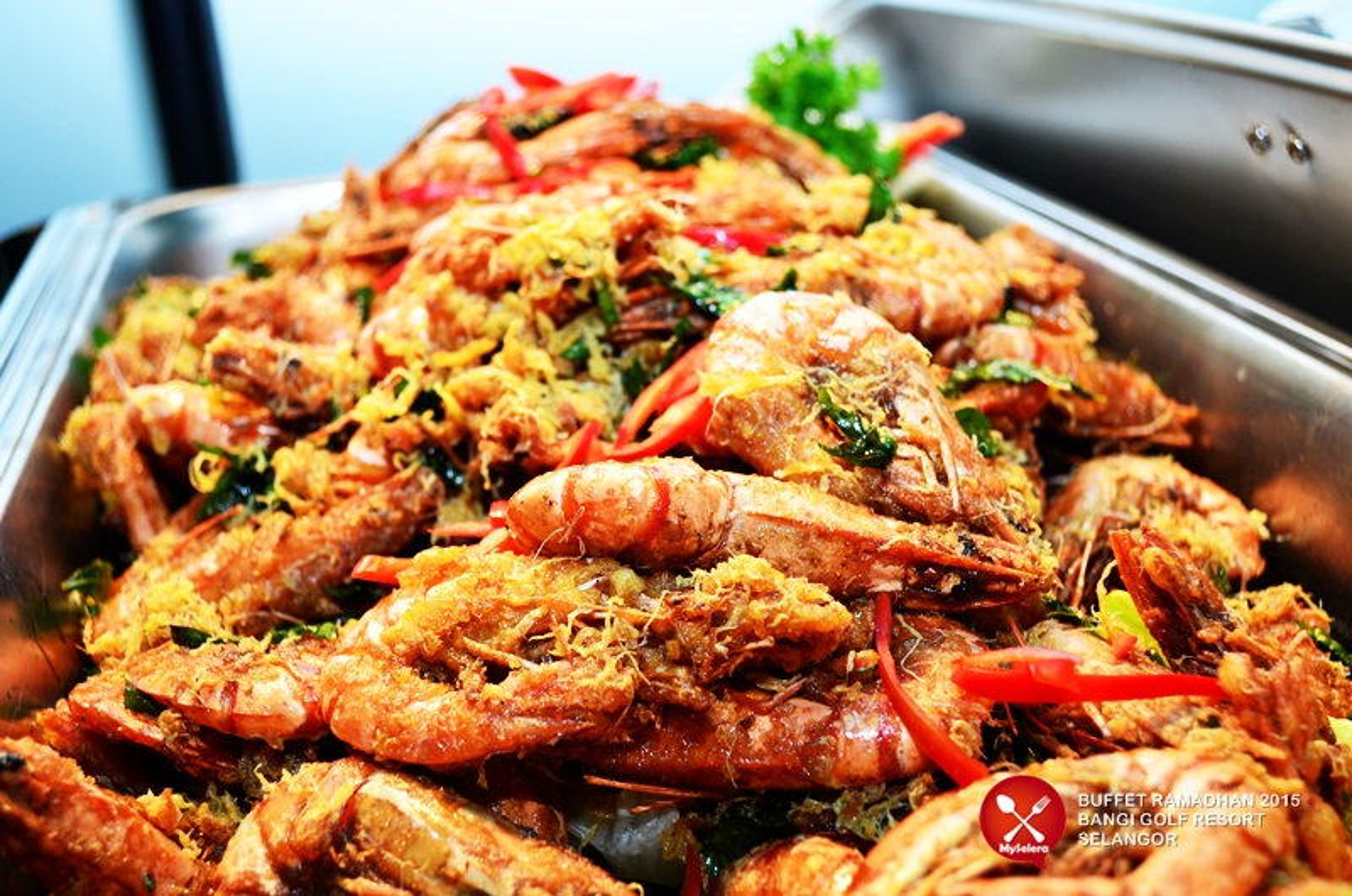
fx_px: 1574
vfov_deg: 31.8
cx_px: 676
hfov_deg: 46.5
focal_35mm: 42
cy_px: 448
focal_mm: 28
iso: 200
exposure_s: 1/40
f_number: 4.5
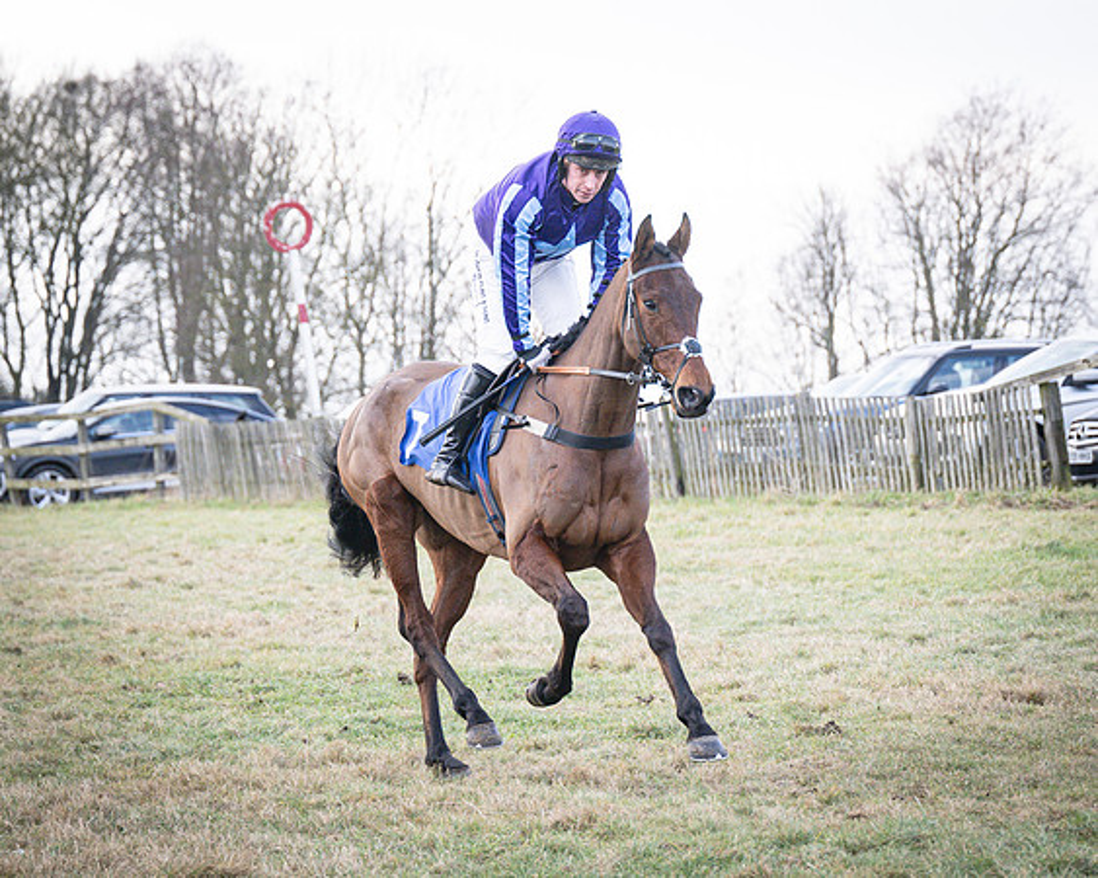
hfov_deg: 10.9
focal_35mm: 177
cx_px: 695
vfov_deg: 8.7
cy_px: 406
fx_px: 5745
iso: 400
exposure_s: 1/1600
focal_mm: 75
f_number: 2.8
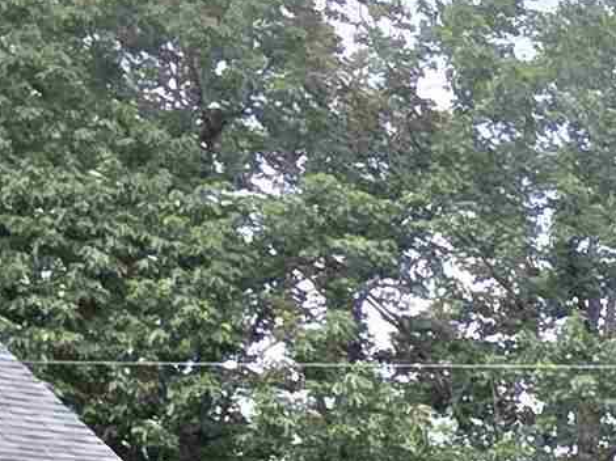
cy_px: 802
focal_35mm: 85
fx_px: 1512
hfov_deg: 13.0
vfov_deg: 15.2
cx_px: 1668
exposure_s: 1/1000
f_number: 2.2
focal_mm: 2.2
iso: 50
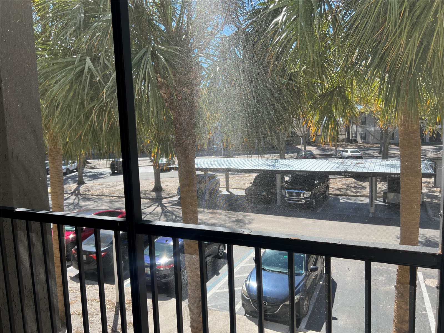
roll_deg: +2.1
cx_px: 222
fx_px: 333
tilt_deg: -5.4
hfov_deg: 67.3
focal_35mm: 26
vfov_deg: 53.1
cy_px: 166
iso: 50
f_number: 1.5
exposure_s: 1/1196
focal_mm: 5.7
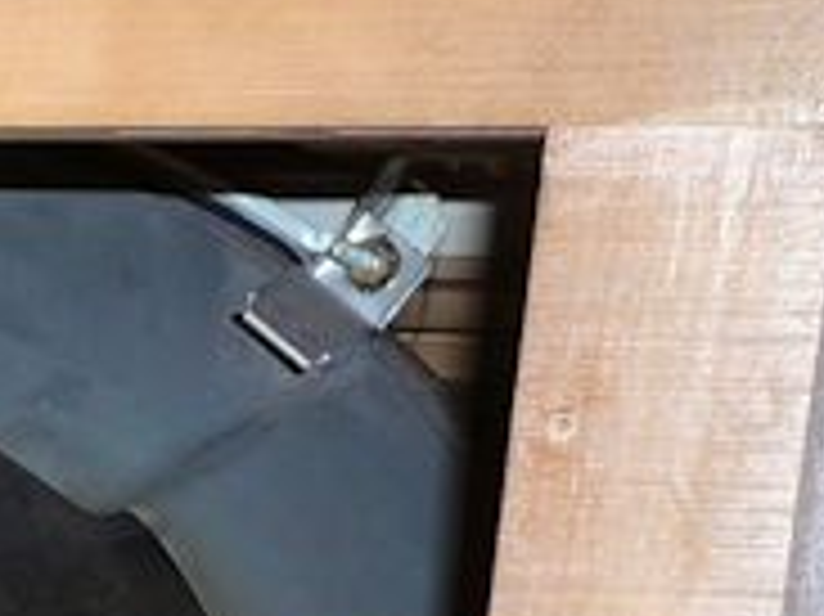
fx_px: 3497
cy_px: 1259
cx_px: -874
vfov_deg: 9.4
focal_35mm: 147
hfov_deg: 11.9
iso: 100
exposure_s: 1/30
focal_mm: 5.2
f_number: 2.8
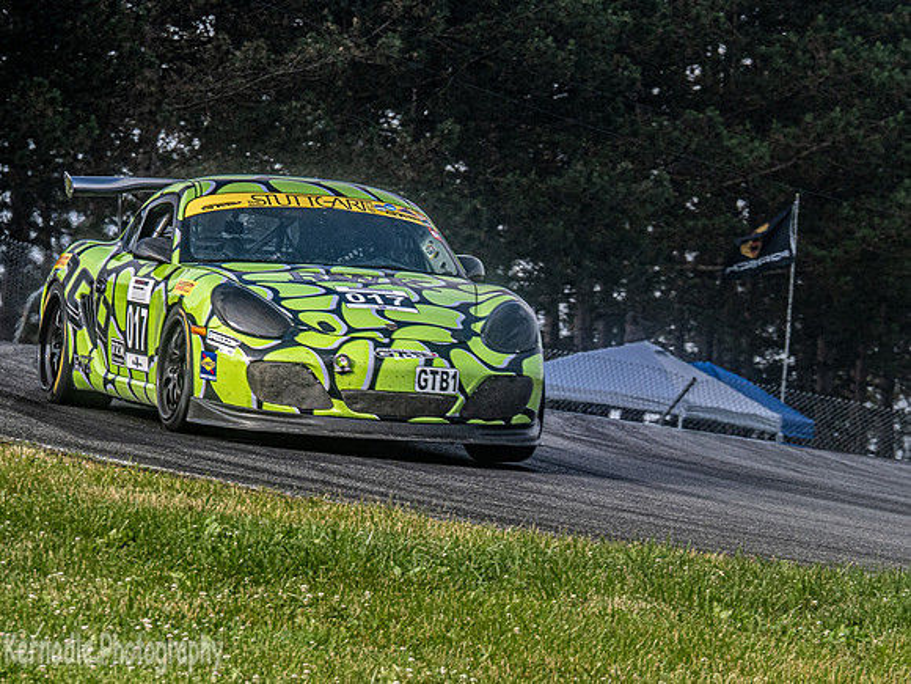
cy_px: 386
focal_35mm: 483
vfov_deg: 3.1
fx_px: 12707
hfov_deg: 4.1
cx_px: 389
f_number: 10
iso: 400
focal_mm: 210
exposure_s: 1/320
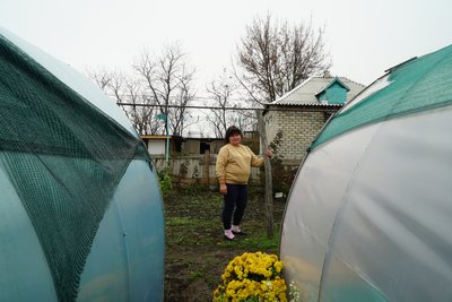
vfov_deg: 53.2
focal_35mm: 24
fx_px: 301
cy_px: 151
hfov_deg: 73.7
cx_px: 226
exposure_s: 1/60
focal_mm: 24
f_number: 6.3
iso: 100
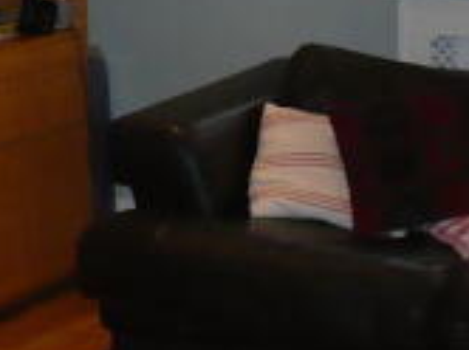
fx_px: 1759
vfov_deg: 11.2
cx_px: 369
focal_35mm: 130
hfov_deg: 15.1
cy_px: -32
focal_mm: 6.1
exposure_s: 1/30
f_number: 2.8
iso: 200
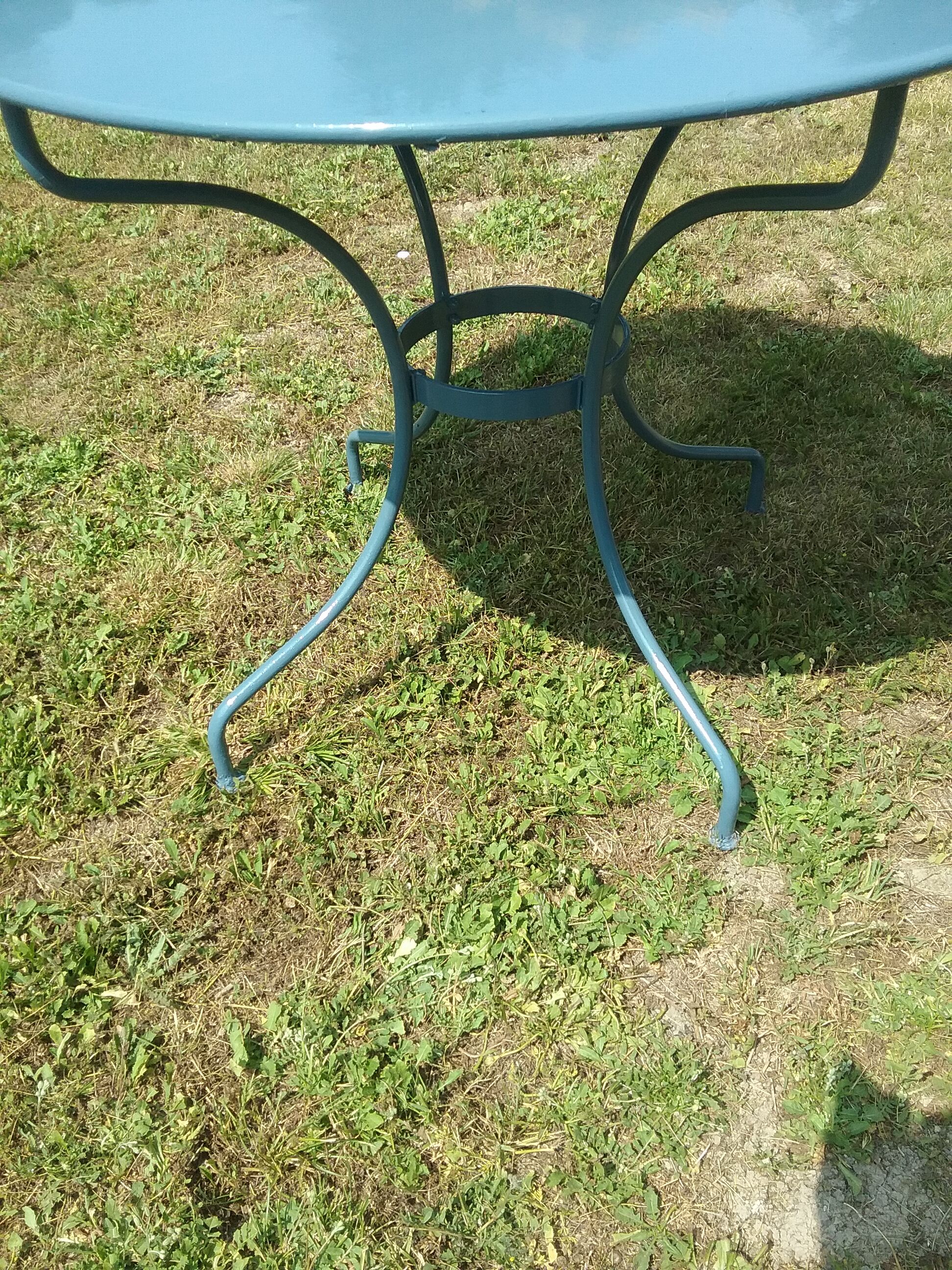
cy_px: 635
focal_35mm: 31
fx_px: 1137
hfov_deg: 45.4
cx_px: 476
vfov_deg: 58.4
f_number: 2.2
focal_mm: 3.3
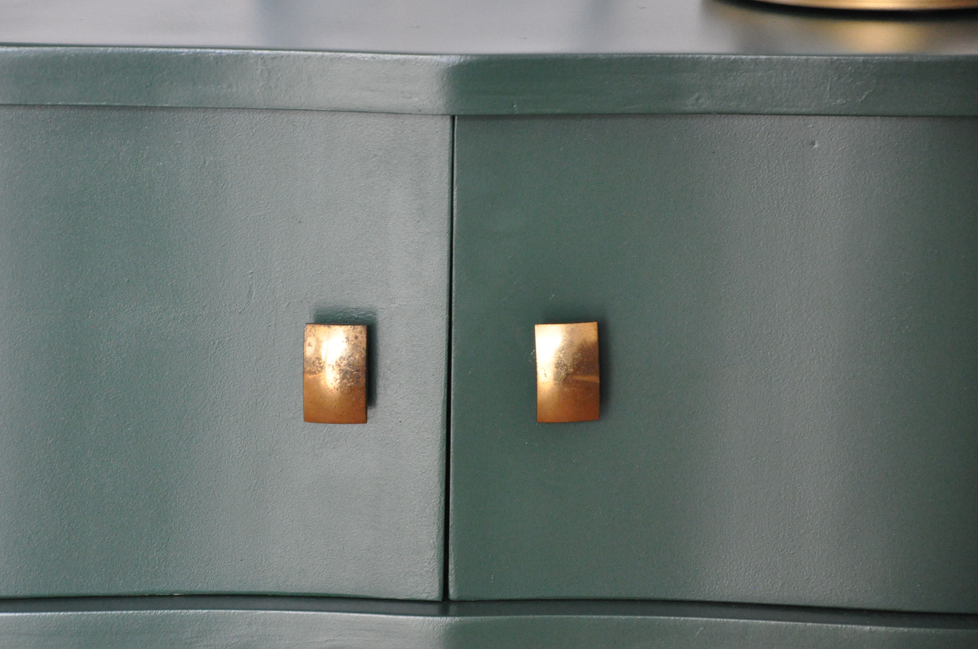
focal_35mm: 176
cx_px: 448
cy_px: 307
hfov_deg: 11.7
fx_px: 4763
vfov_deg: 7.8
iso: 2500
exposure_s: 1/160
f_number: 5.6
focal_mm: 105
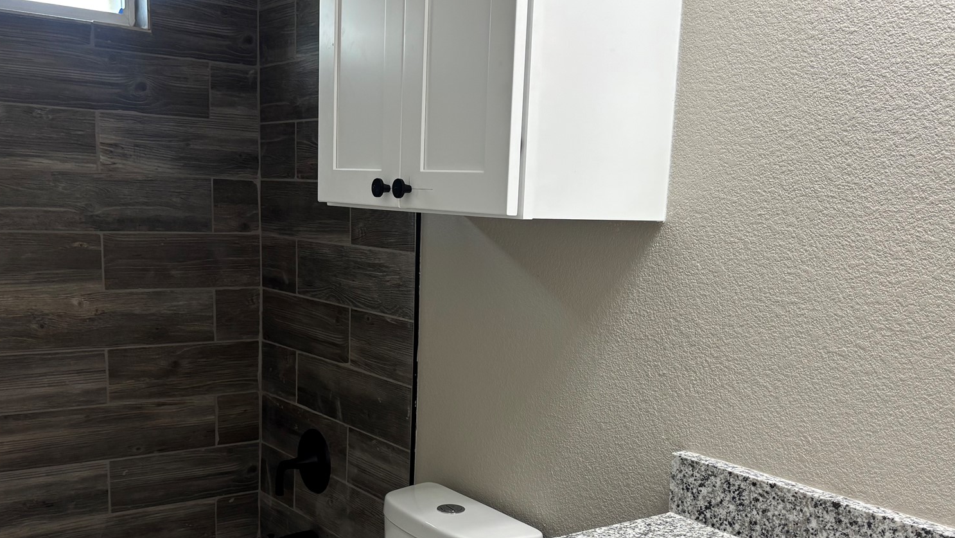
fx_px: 988
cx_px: 474
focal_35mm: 39
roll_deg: -2.3
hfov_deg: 51.6
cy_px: 381
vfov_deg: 30.1
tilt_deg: -10.3
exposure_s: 1/60
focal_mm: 5.96
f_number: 1.6
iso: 80
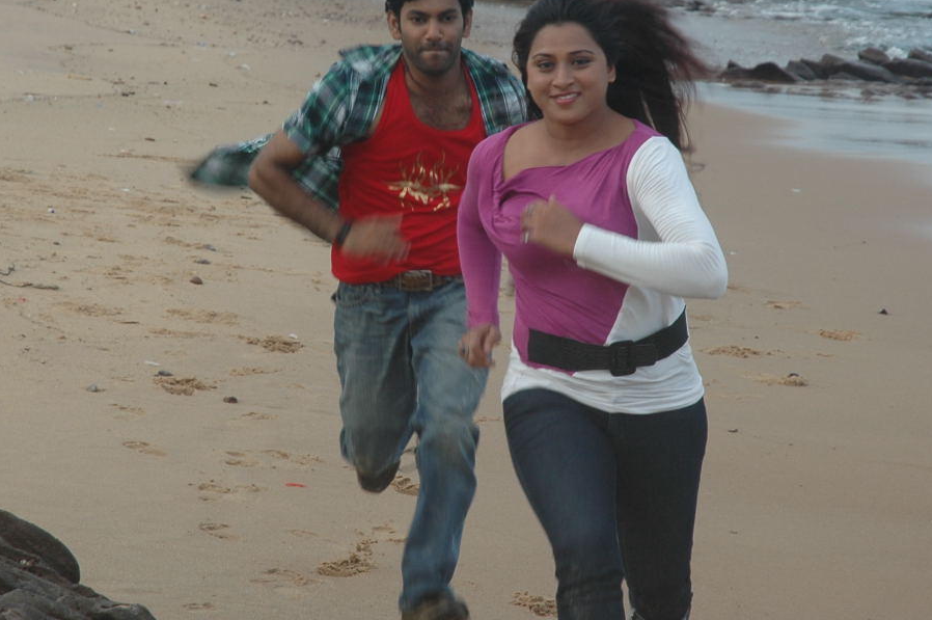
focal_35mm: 187
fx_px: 4837
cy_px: 217
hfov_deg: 11.0
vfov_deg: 7.3
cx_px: 495
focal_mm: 70
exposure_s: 1/125
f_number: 8
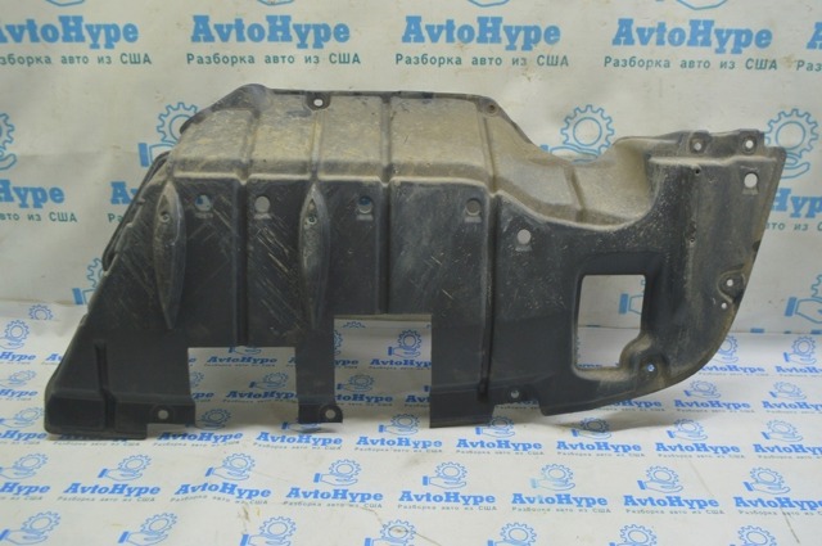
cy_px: 273
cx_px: 411
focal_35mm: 30
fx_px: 684
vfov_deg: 43.5
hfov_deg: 62.0
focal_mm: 20
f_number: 5.6
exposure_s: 1/20
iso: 400
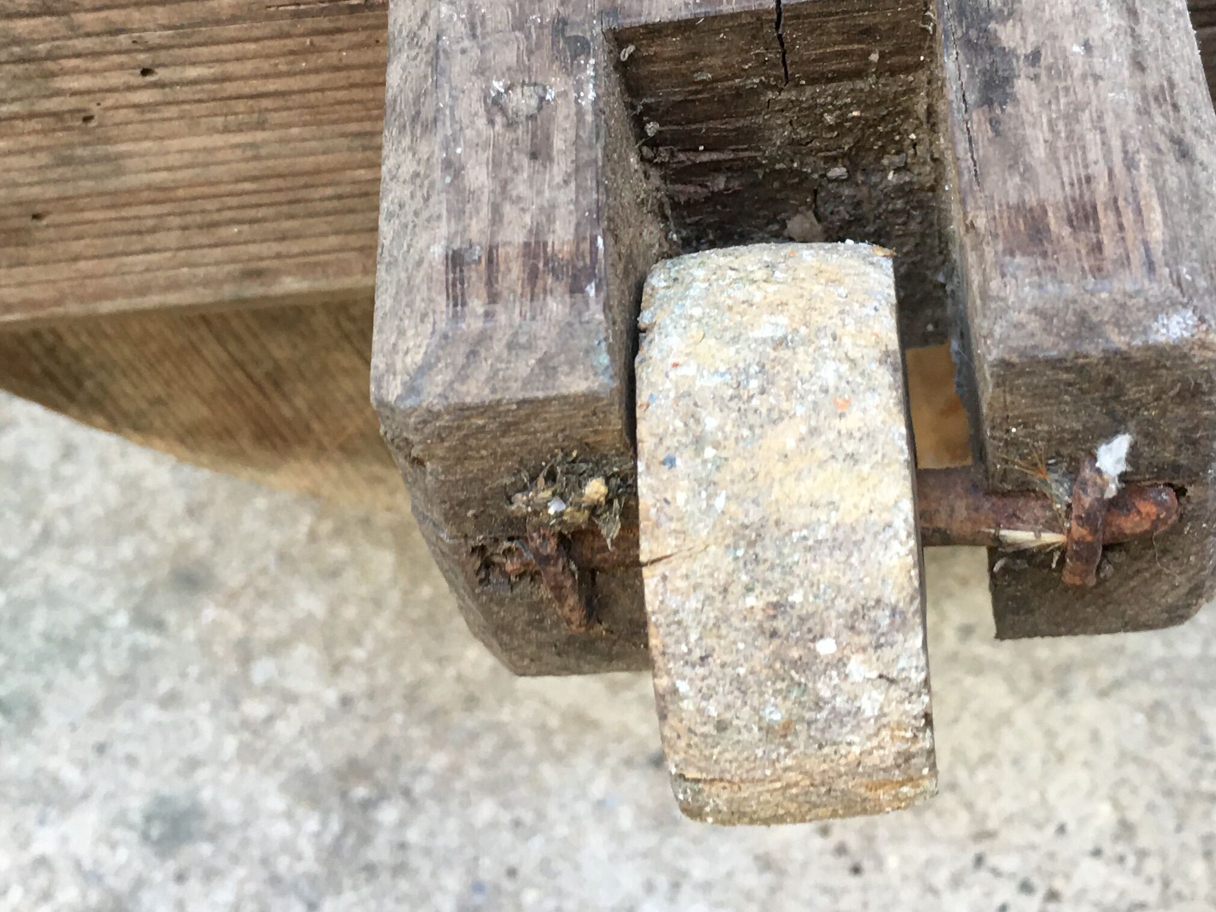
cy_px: 162
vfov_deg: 24.8
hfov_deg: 33.2
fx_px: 2037
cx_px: 603
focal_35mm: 58
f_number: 2.2
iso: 40
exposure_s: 1/33
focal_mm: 4.15
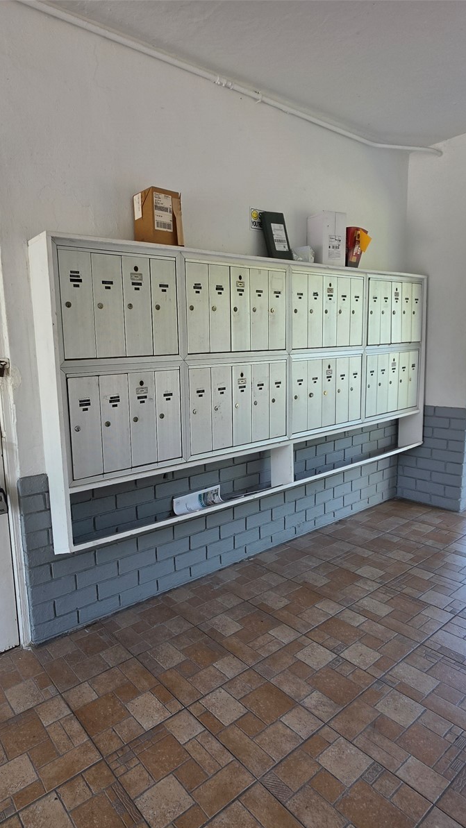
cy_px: 416
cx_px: 144
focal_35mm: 19
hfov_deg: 56.7
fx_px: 417
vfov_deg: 89.6
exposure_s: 1/120
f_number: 1.9
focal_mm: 2.2
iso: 50
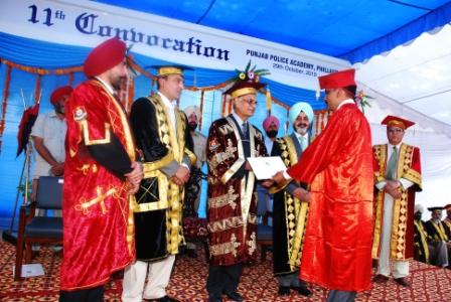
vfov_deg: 48.1
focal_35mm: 27
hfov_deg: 67.3
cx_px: 226
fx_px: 339
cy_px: 151
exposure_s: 1/60
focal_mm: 18
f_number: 5.6
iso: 250
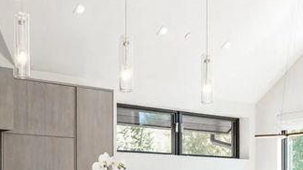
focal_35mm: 62
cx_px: 72
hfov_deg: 33.1
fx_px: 498
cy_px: 198
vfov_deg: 18.5
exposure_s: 1/500
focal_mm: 9
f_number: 4.5
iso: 400
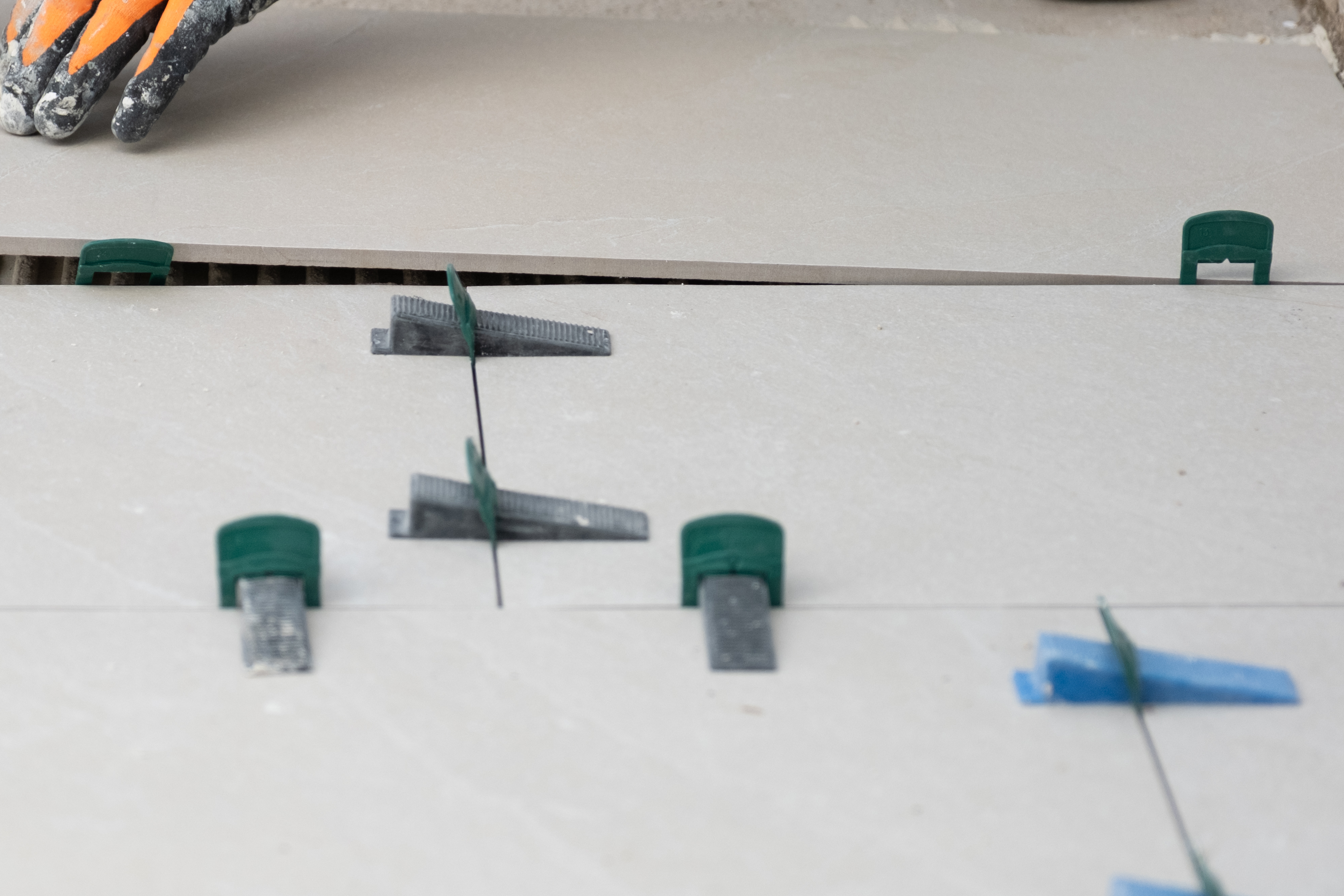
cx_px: 419
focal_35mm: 130
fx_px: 4853
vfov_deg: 10.5
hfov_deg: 15.7
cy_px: 220
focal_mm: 55
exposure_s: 1/1600
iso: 250
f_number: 2.8
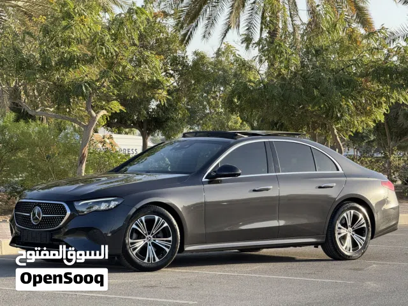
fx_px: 1414
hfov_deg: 16.4
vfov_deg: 12.3
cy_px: 153
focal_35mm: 120
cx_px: 204
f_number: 2.8
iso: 50
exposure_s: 1/379
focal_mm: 15.66
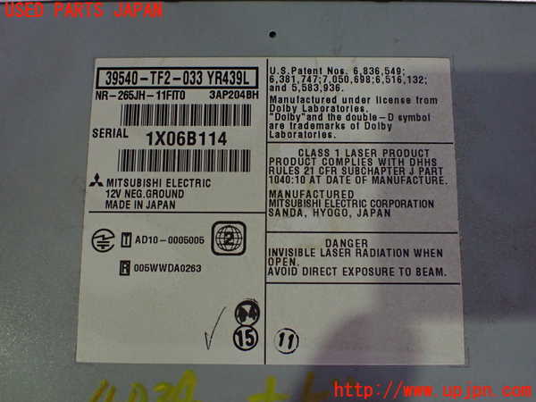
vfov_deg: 46.8
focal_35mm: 30
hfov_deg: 60.0
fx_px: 465
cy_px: 201
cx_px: 268
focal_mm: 5.4
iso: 800
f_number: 2.3
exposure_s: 1/100
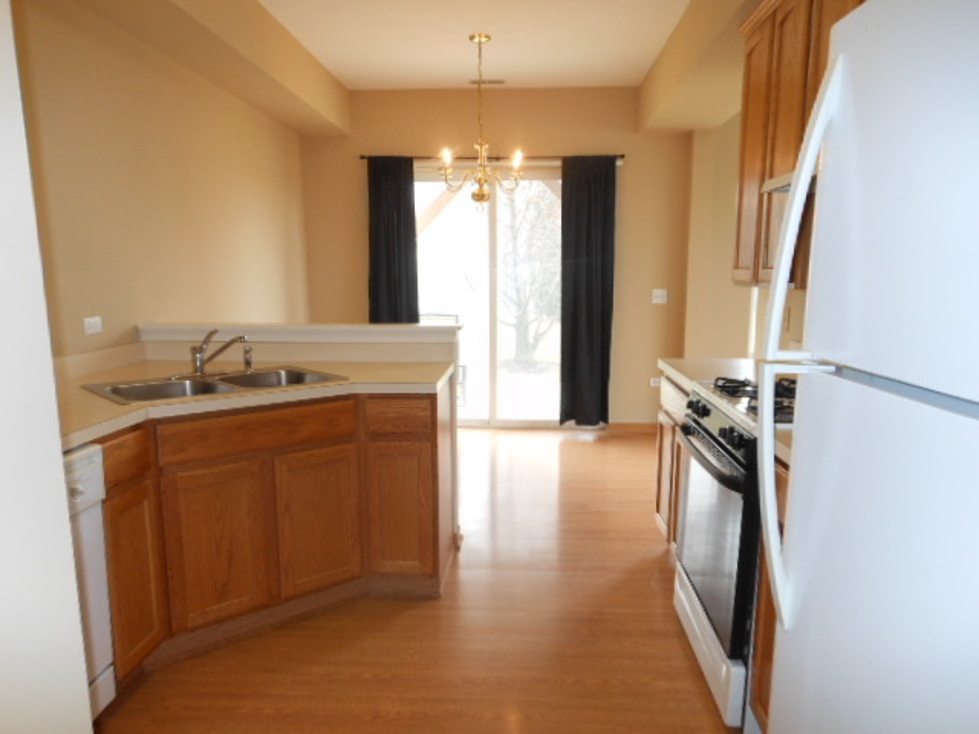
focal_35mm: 25
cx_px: 490
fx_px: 707
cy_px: 367
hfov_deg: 69.4
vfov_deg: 54.9
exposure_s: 1/30
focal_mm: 4.5
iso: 125
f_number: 3.2
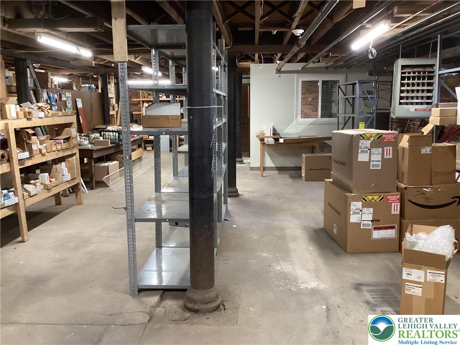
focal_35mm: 31
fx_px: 412
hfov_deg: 58.4
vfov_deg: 45.4
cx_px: 230
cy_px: 172
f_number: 2.4
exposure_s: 1/60
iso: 400
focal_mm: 3.3
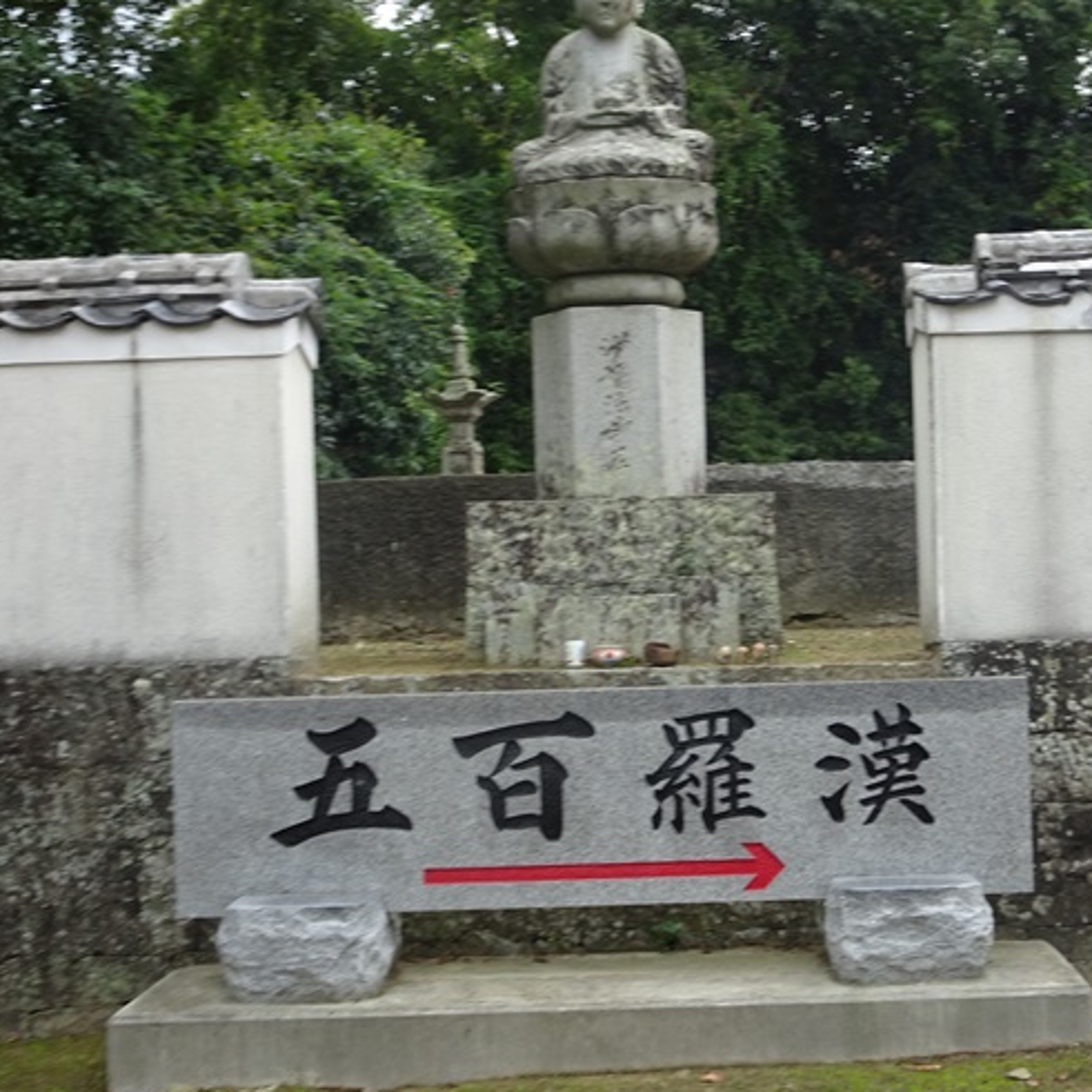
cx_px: 727
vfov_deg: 27.3
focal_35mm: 63
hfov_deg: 27.1
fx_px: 2248
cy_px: 530
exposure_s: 1/50
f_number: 4.5
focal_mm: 8.51
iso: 80
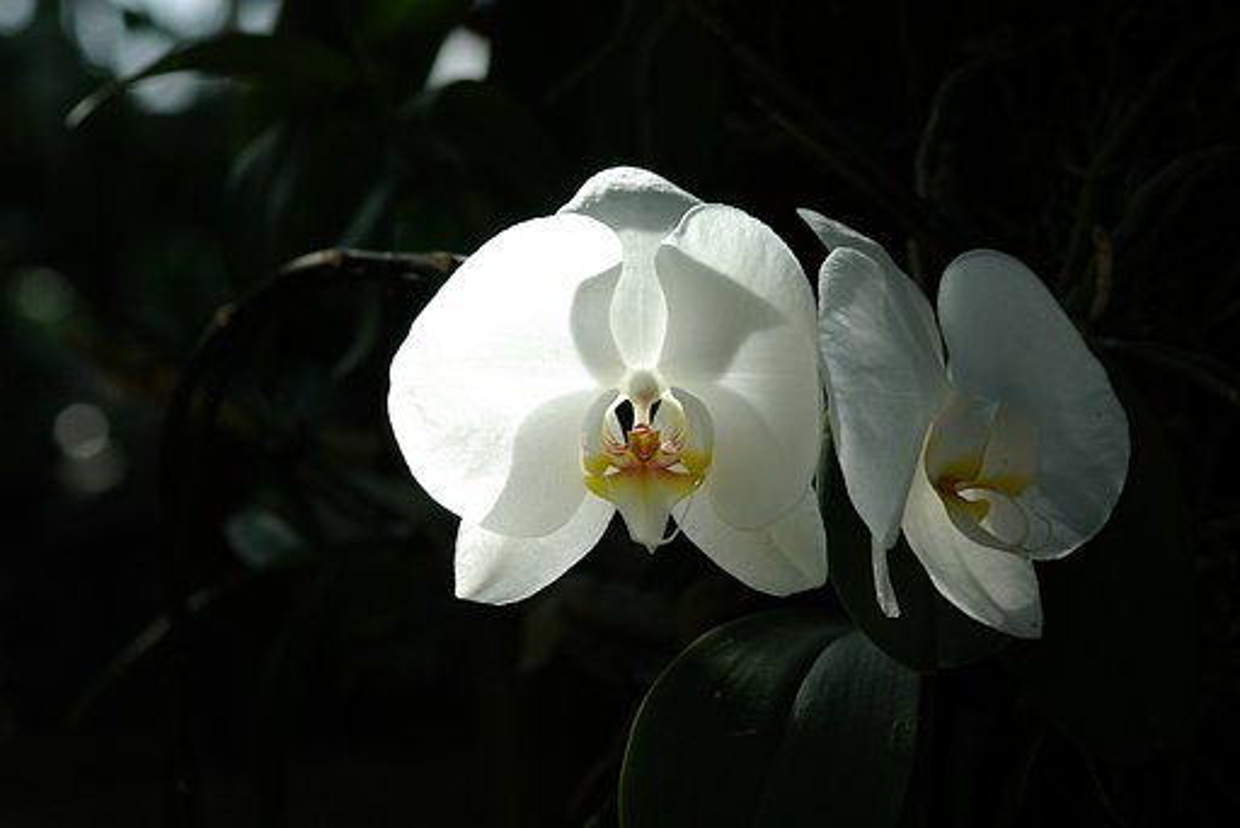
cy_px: 414
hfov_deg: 13.7
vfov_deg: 9.2
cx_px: 620
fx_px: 5169
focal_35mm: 150
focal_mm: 100
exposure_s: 1/350
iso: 400
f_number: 6.7
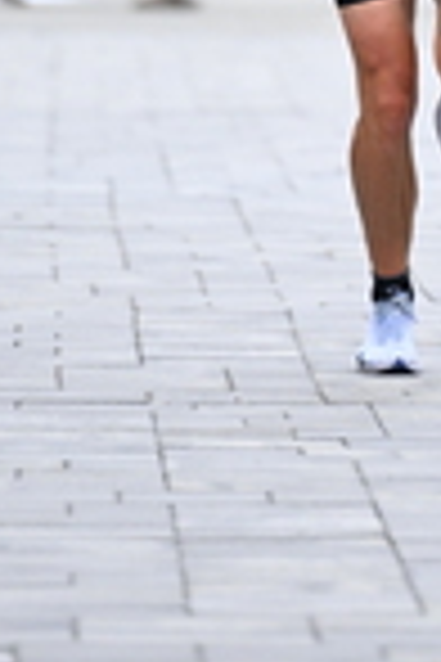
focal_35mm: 750
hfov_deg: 1.8
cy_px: -302
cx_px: 520
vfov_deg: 2.7
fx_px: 13780
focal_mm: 200
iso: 1600
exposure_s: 1/800
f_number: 2.8
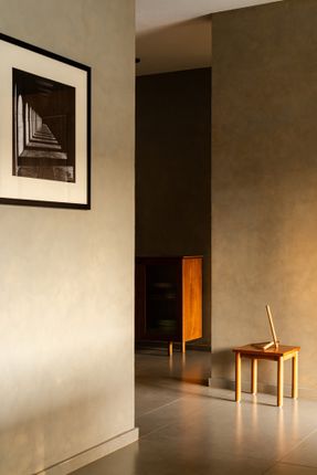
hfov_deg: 27.0
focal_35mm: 50
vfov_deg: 39.6
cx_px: 158
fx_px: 660
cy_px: 238
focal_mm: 50
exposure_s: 1/3
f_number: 9
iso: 160
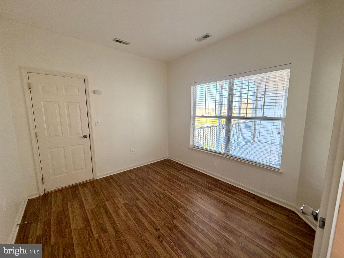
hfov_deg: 102.1
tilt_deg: -7.8
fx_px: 139
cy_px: 129
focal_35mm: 14
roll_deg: +0.4
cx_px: 172
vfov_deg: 85.7
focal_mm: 2.22
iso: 200
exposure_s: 1/60
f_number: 2.2
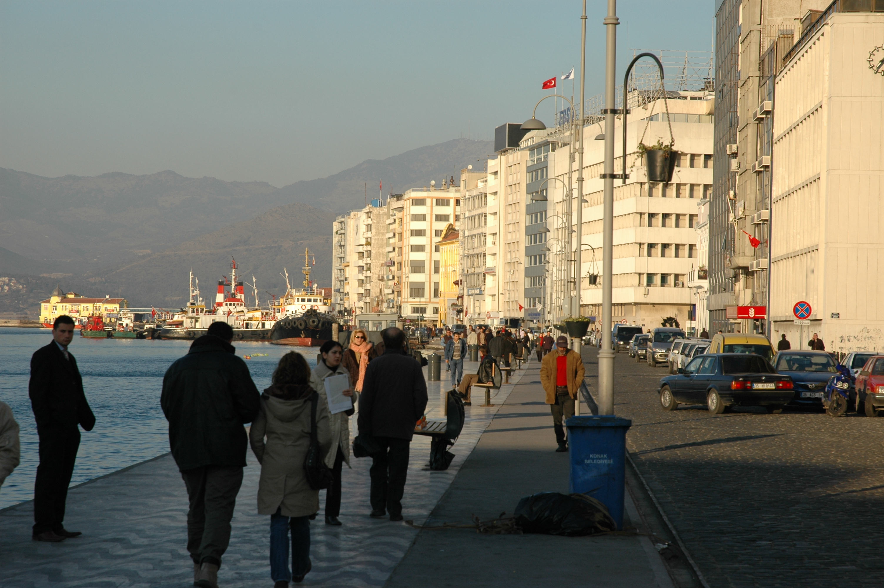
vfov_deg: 14.7
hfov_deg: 21.9
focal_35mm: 93
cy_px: 294
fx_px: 2282
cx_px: 442
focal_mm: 62
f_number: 8
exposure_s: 1/320
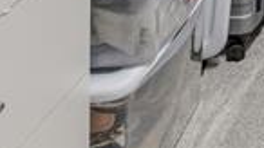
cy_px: -365
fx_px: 770
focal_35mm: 110
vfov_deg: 8.3
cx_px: 476
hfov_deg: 16.3
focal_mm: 10
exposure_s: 1
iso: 500
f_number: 7.1
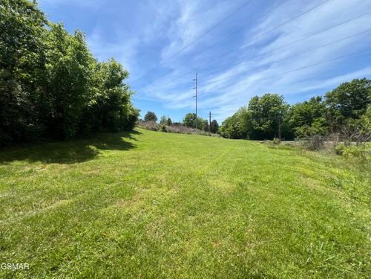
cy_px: 140
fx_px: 139
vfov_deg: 89.9
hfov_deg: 106.2
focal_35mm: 13
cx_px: 186
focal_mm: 1.57
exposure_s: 1/1340
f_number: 1.8
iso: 32
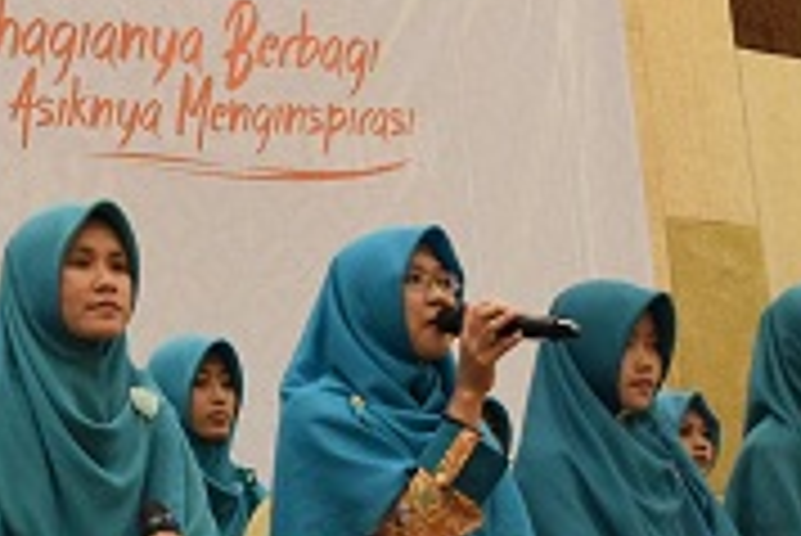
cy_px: 207
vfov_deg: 14.0
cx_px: 40
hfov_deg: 20.3
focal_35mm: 98
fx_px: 2182
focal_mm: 26
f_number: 4
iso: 3200
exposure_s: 1/30
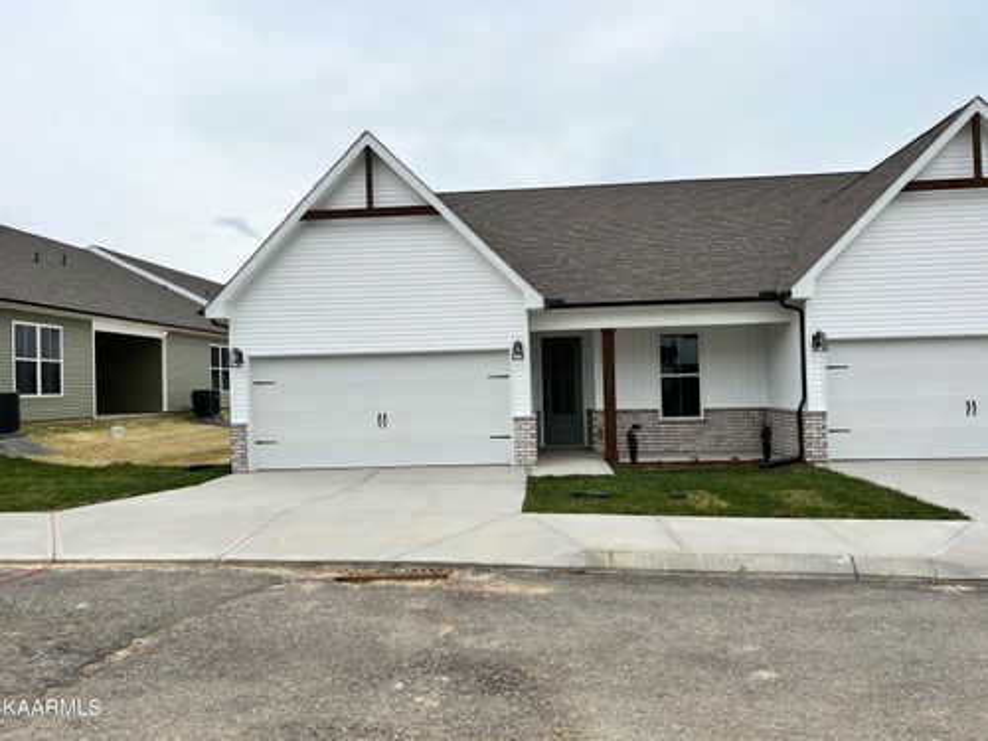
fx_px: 742
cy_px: 370
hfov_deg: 67.3
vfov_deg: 53.1
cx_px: 494
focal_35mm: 26
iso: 50
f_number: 1.5
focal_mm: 5.7
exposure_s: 1/6211
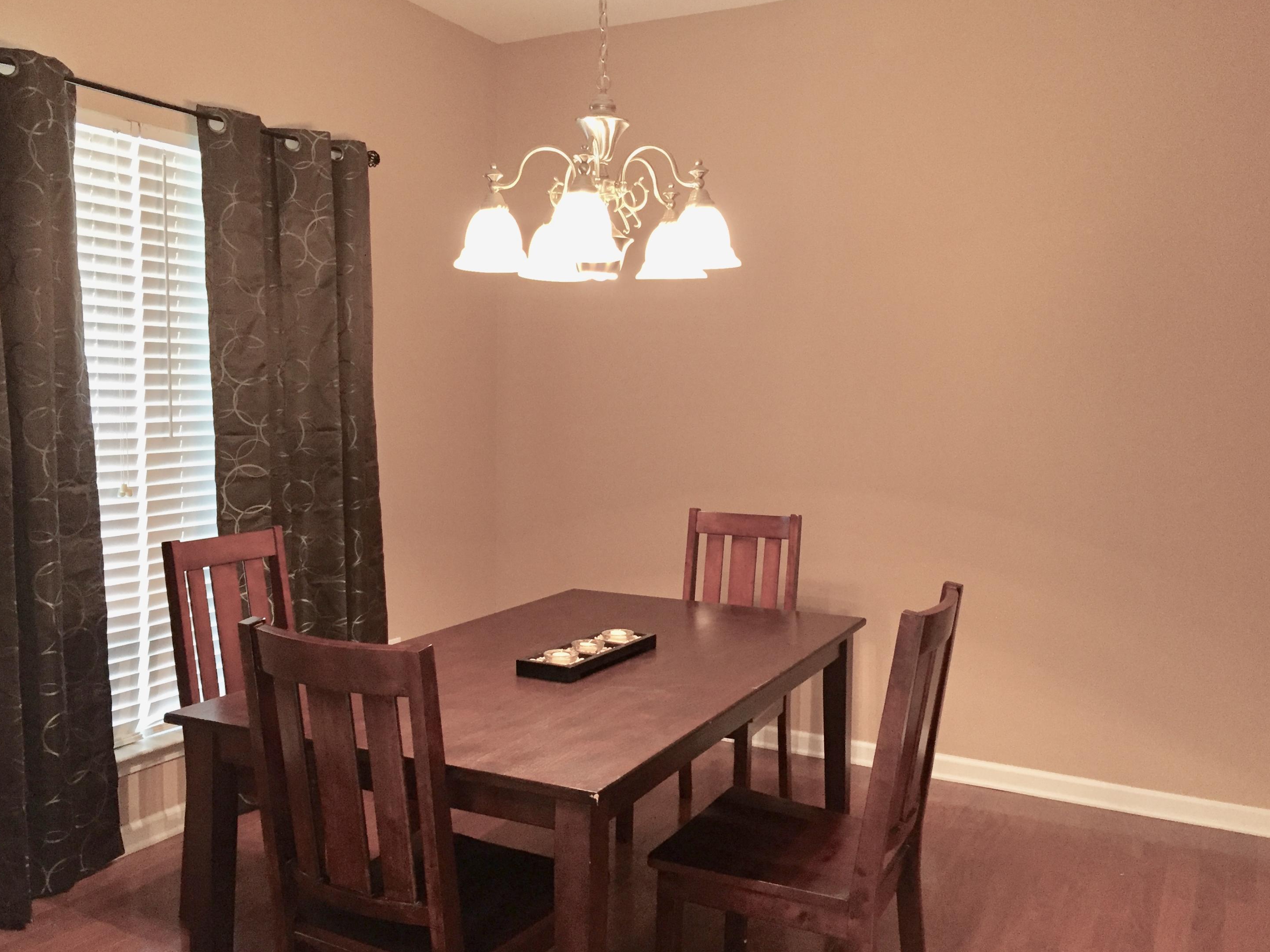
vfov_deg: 46.8
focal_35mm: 30
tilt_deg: -4.9
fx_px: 1101
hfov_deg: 60.0
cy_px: 481
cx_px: 640
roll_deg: -1.9
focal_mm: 4.15
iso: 200
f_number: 2.2
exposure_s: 1/30
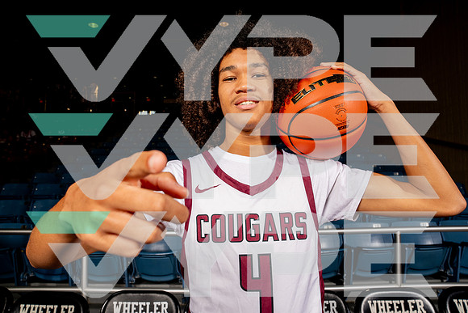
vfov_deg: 53.2
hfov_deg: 73.7
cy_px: 156
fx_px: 312
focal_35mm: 24
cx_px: 234
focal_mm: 24
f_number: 7.1
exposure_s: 1/125
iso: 250
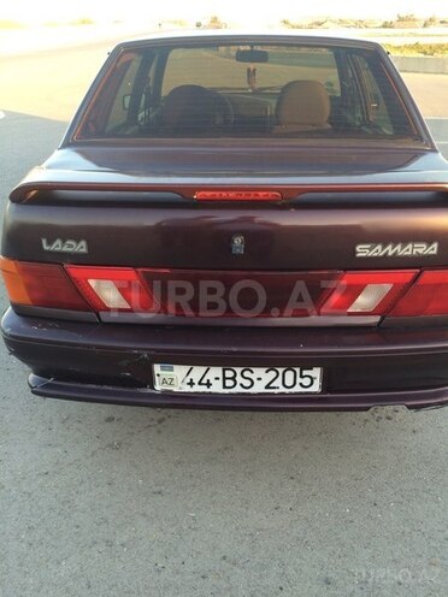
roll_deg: +2.1
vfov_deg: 61.7
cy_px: 298
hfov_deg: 48.2
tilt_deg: -32.1
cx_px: 224
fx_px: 500
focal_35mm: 29
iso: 50
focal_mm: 4.15
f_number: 2.2
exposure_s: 1/120
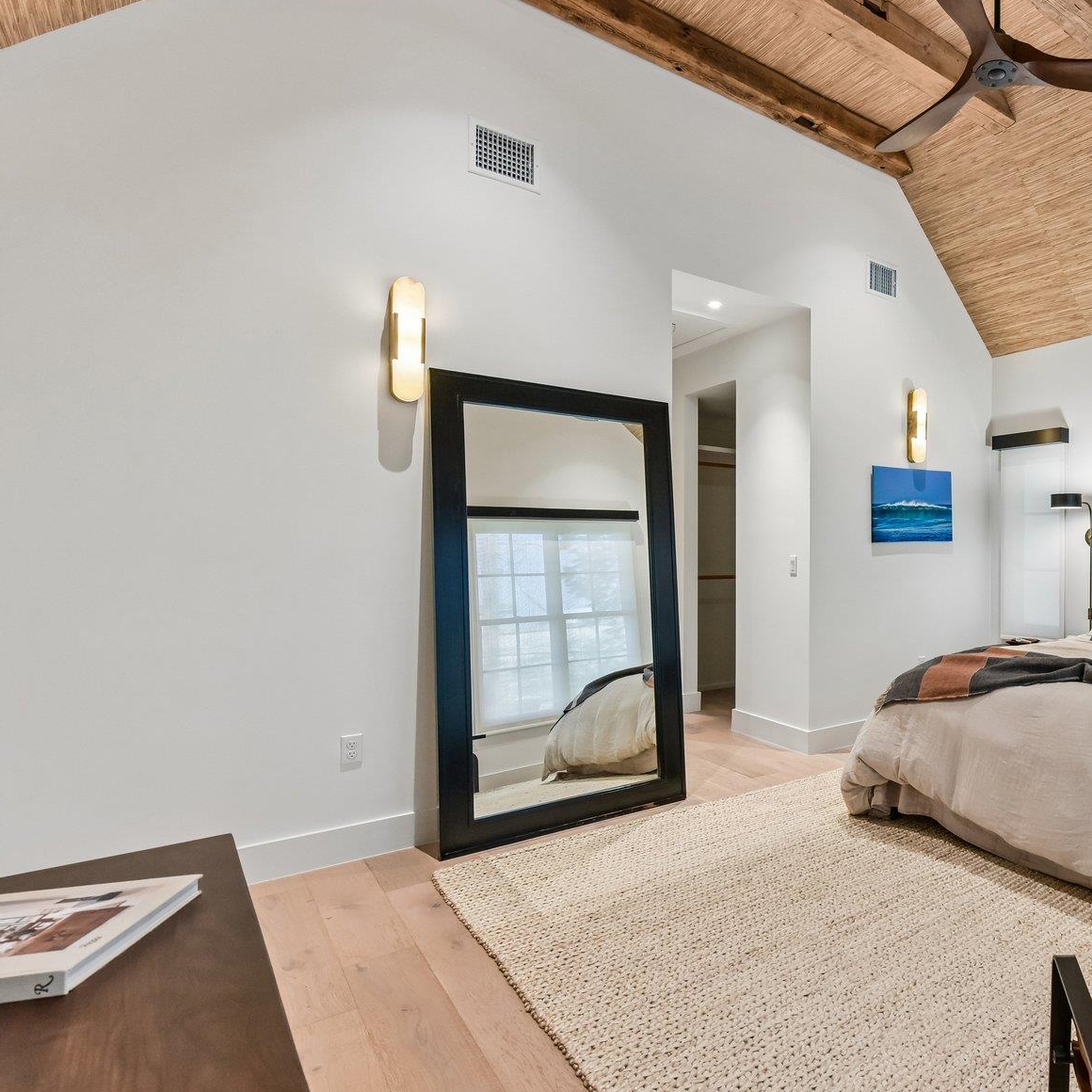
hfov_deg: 64.2
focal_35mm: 21
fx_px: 749
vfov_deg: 72.1
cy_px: 542
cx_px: 908
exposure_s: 1/15
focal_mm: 14
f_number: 8
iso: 720
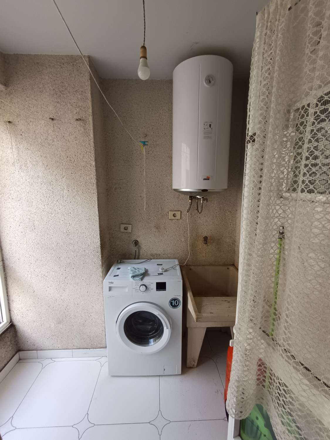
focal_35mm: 15
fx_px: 191
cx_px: 165
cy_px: 220
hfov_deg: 81.7
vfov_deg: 98.2
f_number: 2.2
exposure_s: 1/100
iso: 232
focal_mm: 1.65
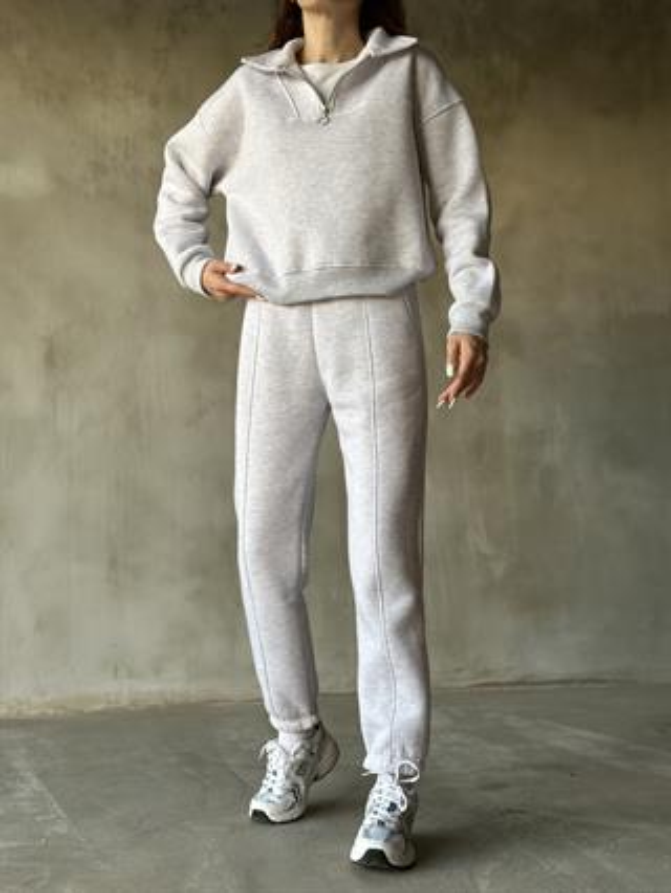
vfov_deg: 39.6
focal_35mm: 48
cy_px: 446
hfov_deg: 30.3
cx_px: 336
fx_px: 1239
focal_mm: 6.86
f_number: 1.78
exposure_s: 1/81
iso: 125
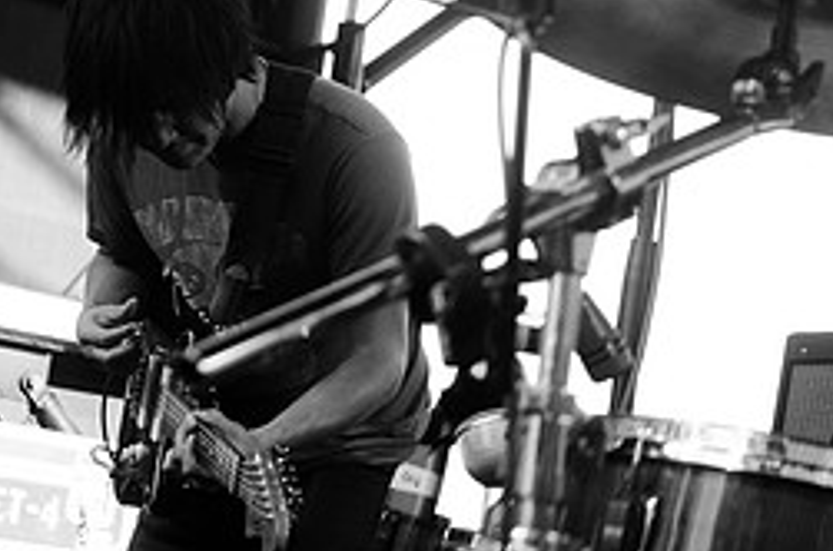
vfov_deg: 11.2
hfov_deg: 16.5
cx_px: 893
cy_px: 63
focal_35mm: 121
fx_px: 2796
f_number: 3.5
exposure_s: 1/800
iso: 400
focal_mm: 35
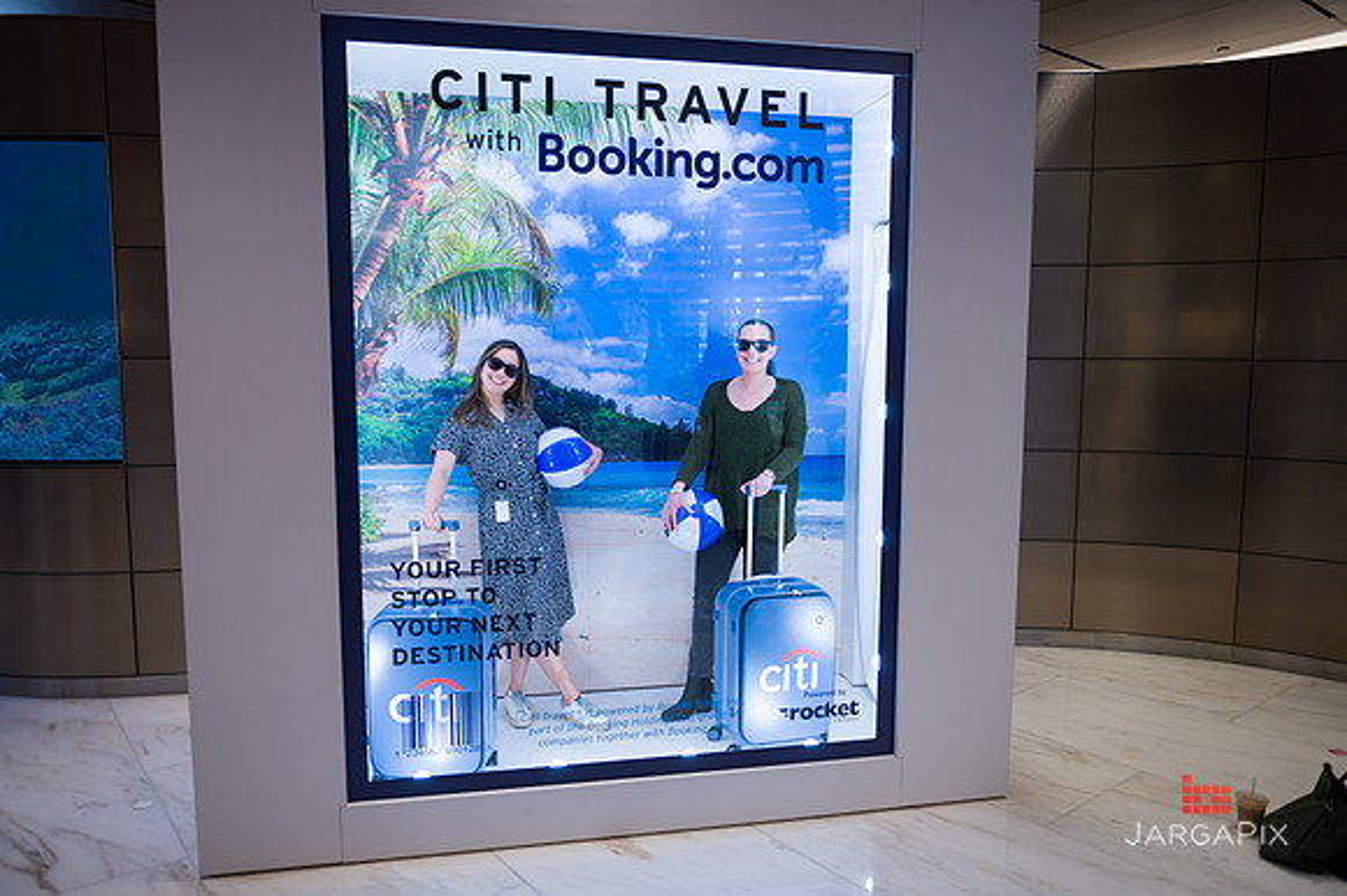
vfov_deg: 49.5
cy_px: 448
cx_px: 674
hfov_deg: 69.4
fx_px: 972
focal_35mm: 26
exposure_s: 1/200
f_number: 3.2
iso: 400
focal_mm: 26
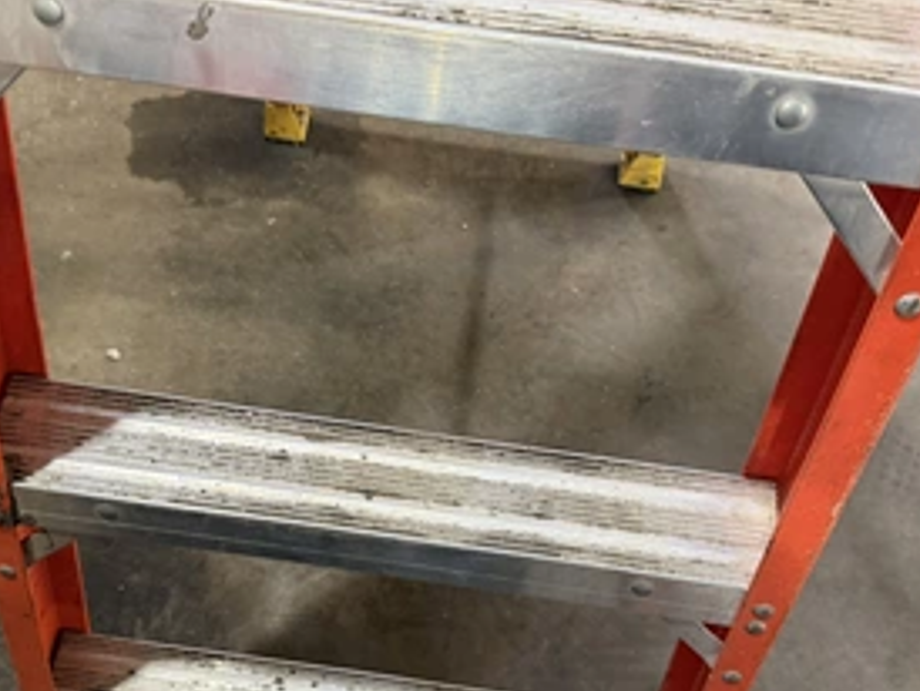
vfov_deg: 40.4
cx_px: 426
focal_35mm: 35
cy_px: 446
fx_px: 931
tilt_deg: -64.3
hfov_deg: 52.5
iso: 320
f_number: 1.78
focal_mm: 6.76
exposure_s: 1/60
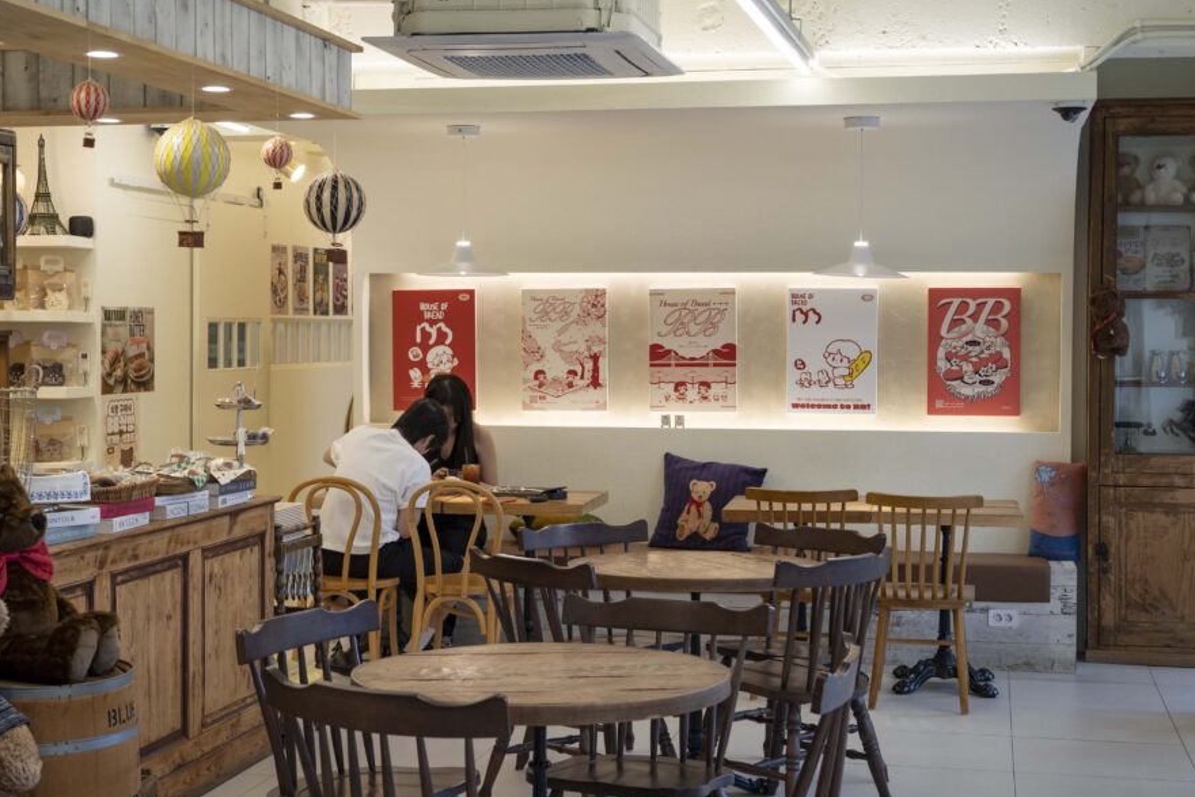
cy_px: 389
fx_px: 1892
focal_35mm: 57
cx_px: 583
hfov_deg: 35.0
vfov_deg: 23.8
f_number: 5.6
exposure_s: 1/160
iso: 800
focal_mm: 49
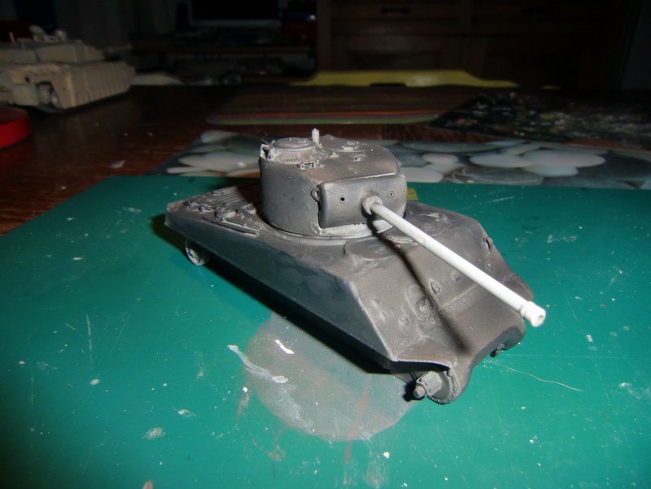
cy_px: 244
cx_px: 326
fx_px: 451
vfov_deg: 56.8
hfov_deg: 71.6
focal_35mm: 24
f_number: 7.5
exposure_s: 1/60
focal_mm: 4.3
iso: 64
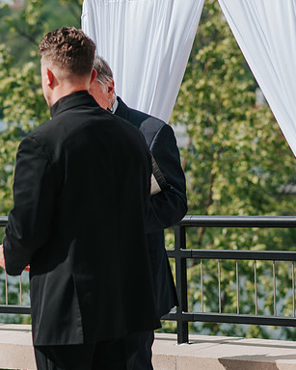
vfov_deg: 10.7
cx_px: 31
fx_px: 1983
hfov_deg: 8.5
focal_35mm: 181
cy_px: 185
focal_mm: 85
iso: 100
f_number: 2.8
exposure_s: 1/2000
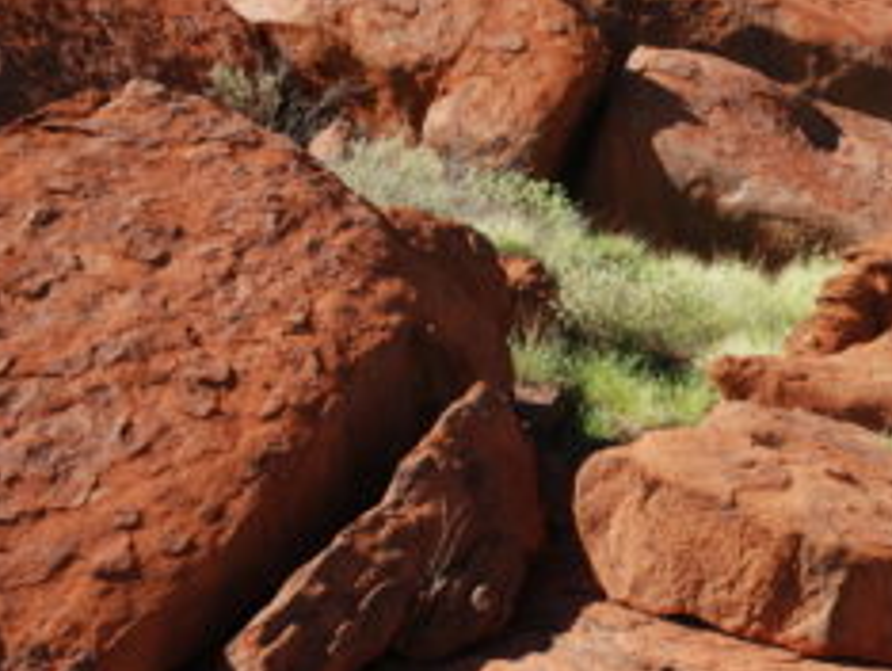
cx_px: 942
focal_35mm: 77
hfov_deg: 23.9
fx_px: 1987
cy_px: 471
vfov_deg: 19.1
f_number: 7.1
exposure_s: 1/200
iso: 100
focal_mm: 25
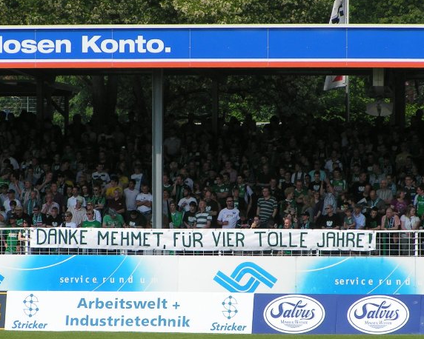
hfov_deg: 6.9
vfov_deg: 5.5
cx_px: 199
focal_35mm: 281
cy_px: 178
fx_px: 3527
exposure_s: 1/640
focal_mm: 31.5
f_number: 5.6
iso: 50
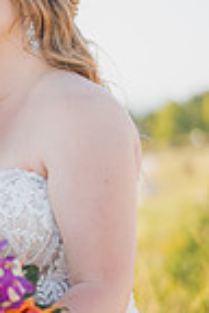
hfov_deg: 8.6
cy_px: 237
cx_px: -115
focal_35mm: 156
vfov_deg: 13.1
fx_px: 1358
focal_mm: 50
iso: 125
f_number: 1.4
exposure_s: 1/1600
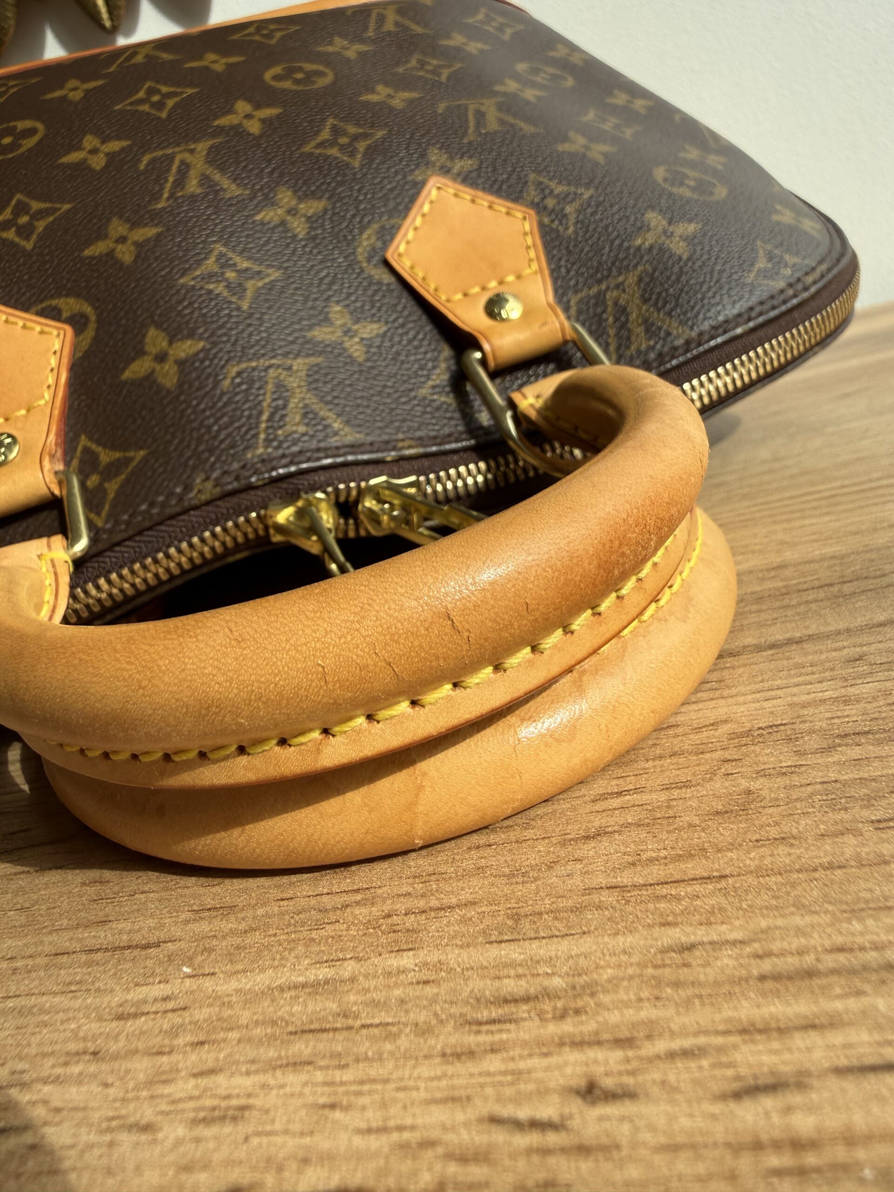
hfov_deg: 56.8
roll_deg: +15.6
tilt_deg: -10.9
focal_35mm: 24
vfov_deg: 71.6
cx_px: 447
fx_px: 826
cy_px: 596
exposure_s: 1/801
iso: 40
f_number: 2.2
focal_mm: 2.22
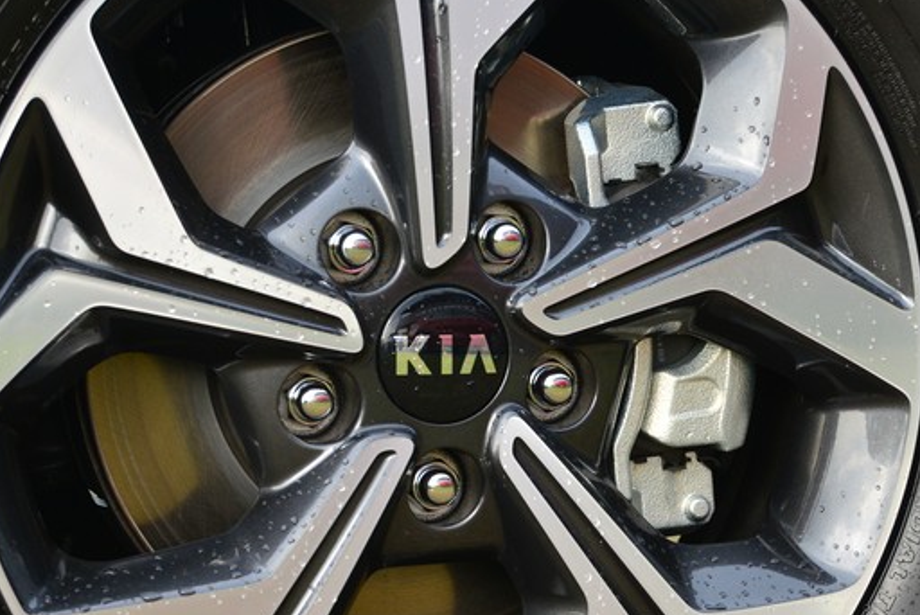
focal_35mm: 400
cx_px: 417
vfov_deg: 3.4
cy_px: 373
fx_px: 10228
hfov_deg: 5.2
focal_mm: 200
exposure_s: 1/400
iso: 500
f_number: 5
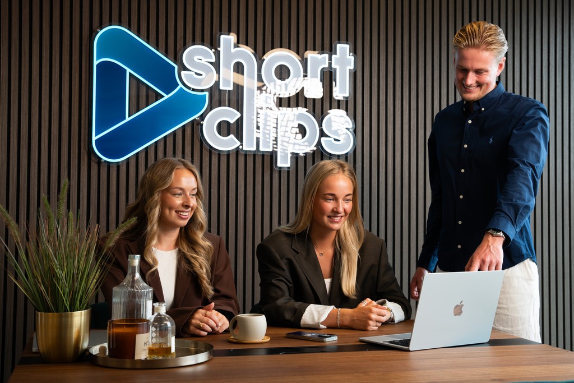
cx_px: 309
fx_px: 802
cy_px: 192
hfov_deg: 39.4
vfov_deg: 26.9
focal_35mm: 50
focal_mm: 43.2
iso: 320
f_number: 5
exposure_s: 1/100
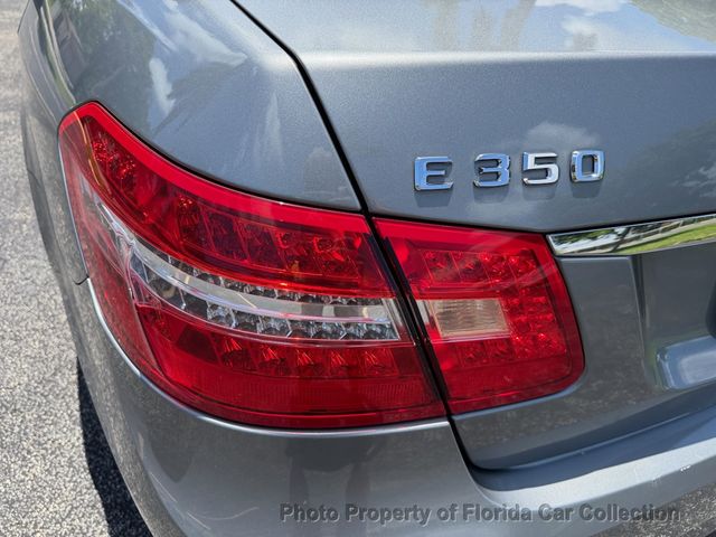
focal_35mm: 24
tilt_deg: -34.6
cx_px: 358
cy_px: 268
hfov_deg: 71.6
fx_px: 496
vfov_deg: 56.8
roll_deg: -4.4
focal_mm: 6.76
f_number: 1.78
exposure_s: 1/2445
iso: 100
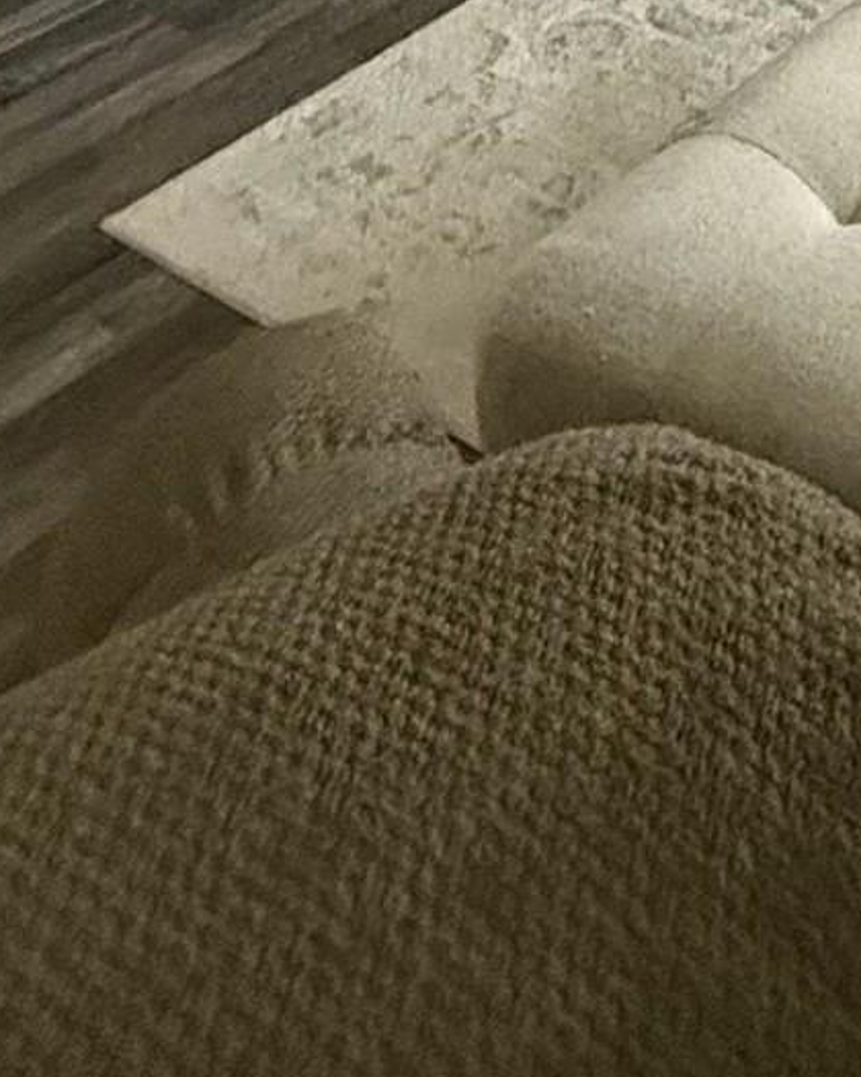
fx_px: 1911
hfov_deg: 22.4
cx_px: 1154
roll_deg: +2.5
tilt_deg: -0.4
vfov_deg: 19.8
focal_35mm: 60
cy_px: -993
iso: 800
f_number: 2.2
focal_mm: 2.22
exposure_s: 1/60
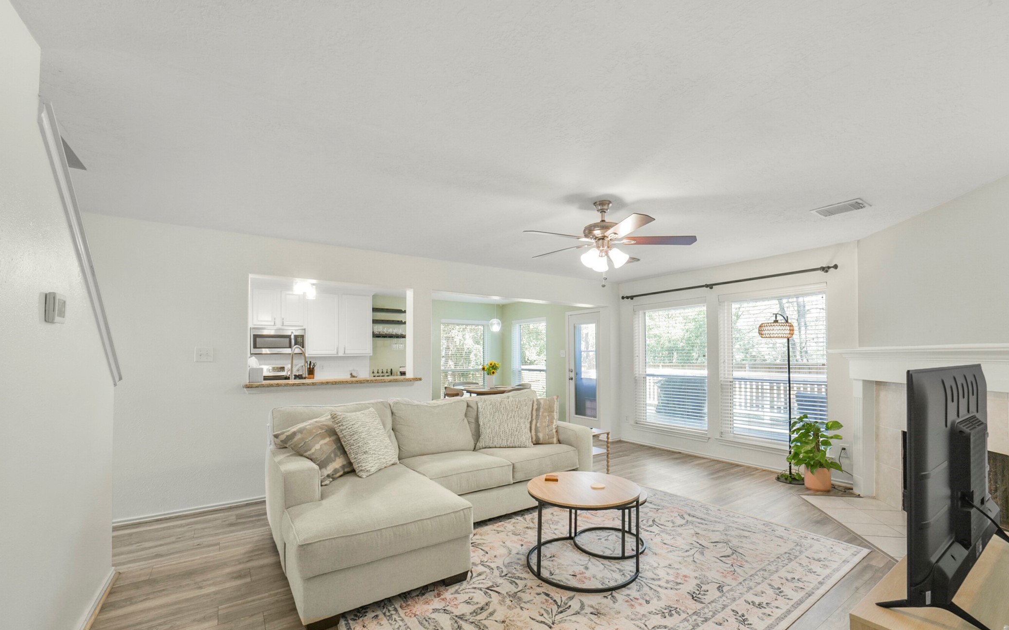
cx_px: 514
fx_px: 412
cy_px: 342
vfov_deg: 74.6
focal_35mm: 15
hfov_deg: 101.5
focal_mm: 14
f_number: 11
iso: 500
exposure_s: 1/8
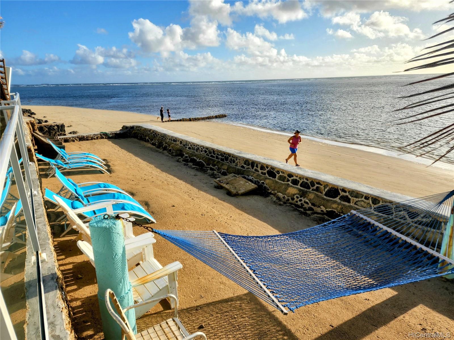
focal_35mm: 23
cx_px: 227
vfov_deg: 58.9
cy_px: 170
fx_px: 302
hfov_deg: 73.9
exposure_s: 1/1000
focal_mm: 6.4
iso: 12
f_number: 1.8
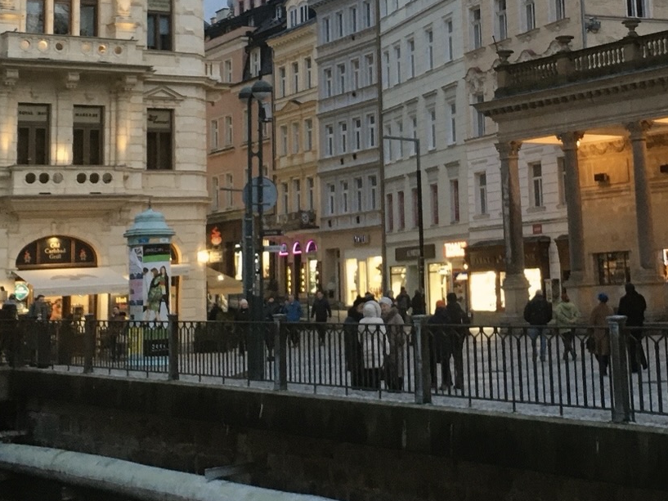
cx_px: 489
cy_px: 8
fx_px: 1370
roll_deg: +3.7
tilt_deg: +12.7
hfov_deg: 27.1
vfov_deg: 20.1
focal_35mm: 71
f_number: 2.2
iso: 100
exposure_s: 1/33
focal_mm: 4.15
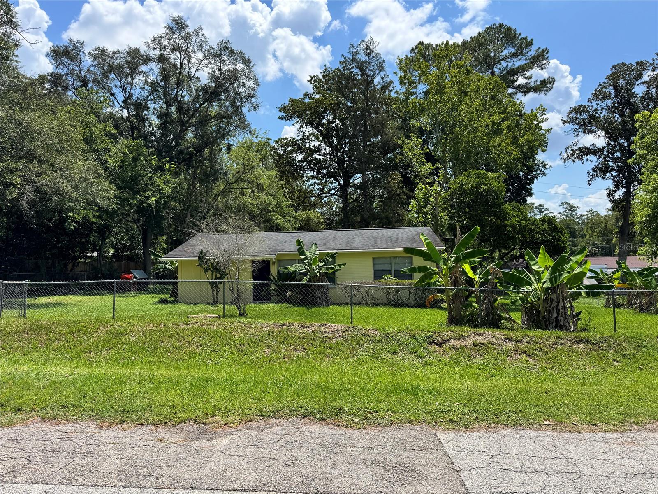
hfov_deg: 71.6
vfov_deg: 56.8
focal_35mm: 24
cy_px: 247
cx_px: 329
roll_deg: +1.2
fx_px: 456
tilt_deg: +1.7
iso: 80
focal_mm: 6.76
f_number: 1.78
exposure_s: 1/3597
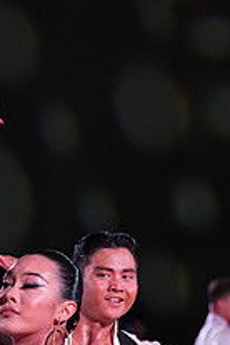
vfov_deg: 5.8
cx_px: -69
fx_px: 3411
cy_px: 423
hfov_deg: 3.9
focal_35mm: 356
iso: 4000
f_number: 5
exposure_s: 1/320
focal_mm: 127
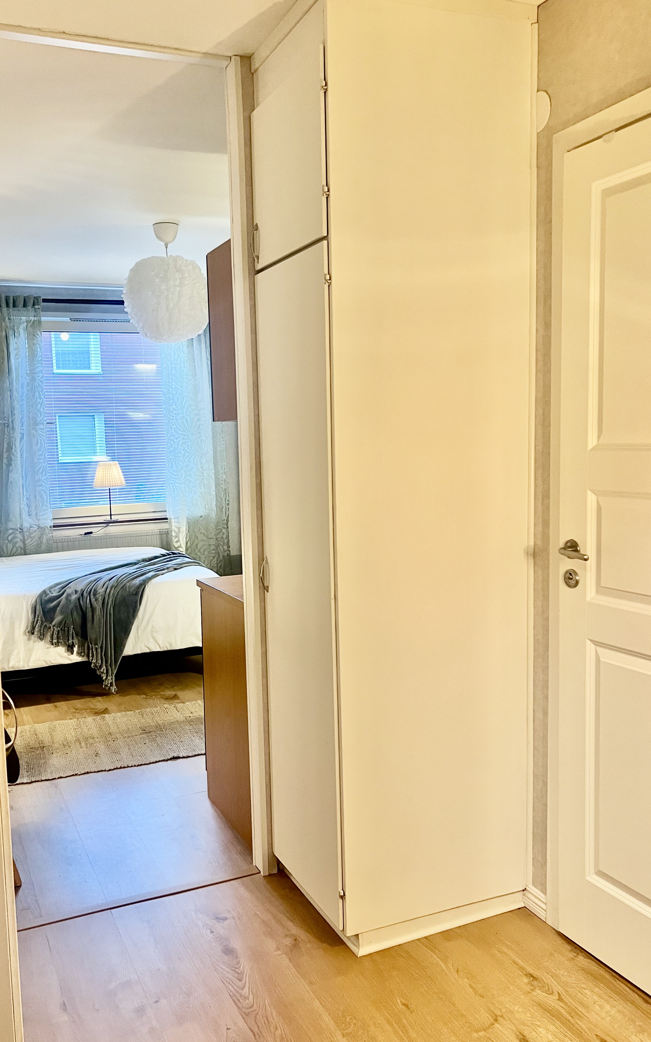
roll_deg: +2.5
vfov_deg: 62.9
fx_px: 852
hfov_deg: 41.6
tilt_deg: -6.2
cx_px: 258
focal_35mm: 30
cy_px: 520
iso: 250
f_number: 1.5
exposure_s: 1/50
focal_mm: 5.7
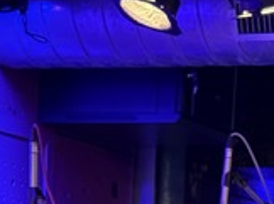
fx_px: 1620
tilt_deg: -2.4
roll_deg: -2.5
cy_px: 411
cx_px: 189
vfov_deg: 7.0
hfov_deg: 9.7
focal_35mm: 205
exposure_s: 1/27
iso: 500
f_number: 1.78
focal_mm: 6.76
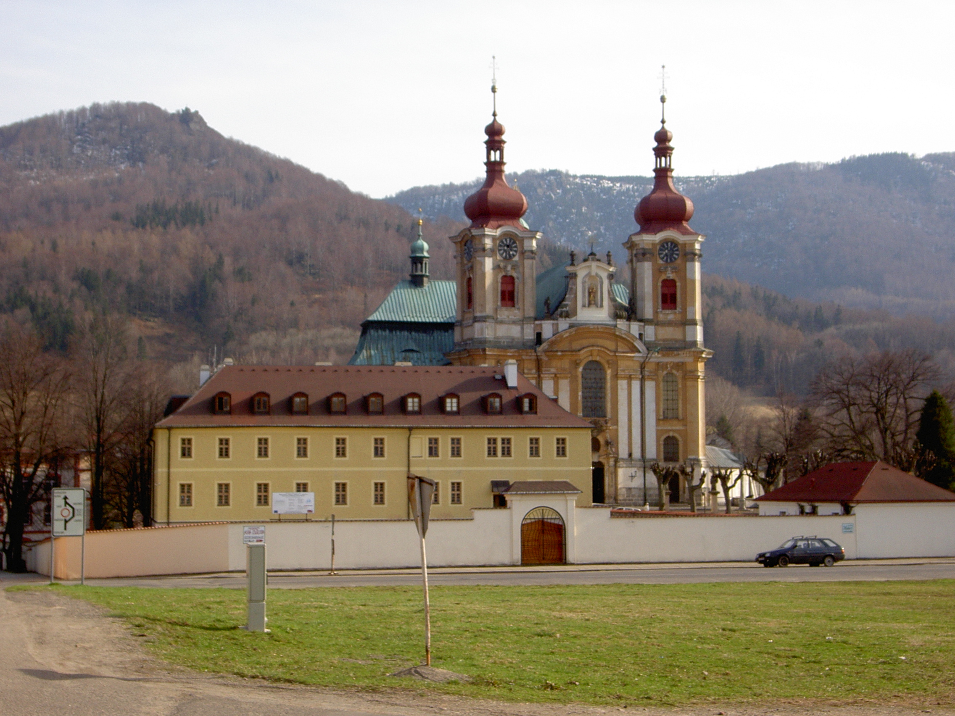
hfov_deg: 32.2
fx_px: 1655
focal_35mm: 60
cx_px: 478
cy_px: 358
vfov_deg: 24.4
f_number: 6.4
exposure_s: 1/125
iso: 50
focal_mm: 9.9
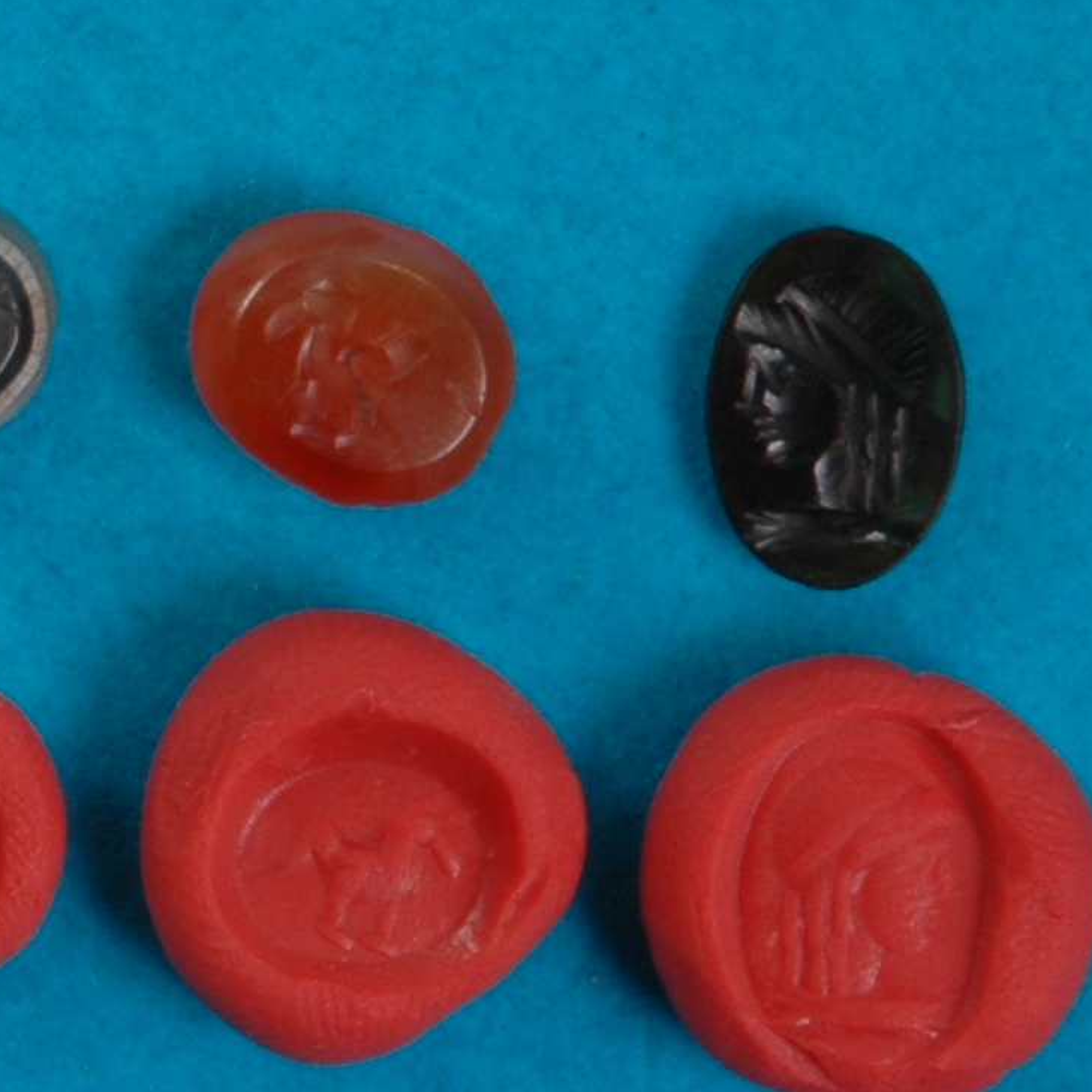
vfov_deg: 4.8
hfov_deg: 4.7
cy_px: 482
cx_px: -905
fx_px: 13134
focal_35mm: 368
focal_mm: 70
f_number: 29
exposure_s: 1/5
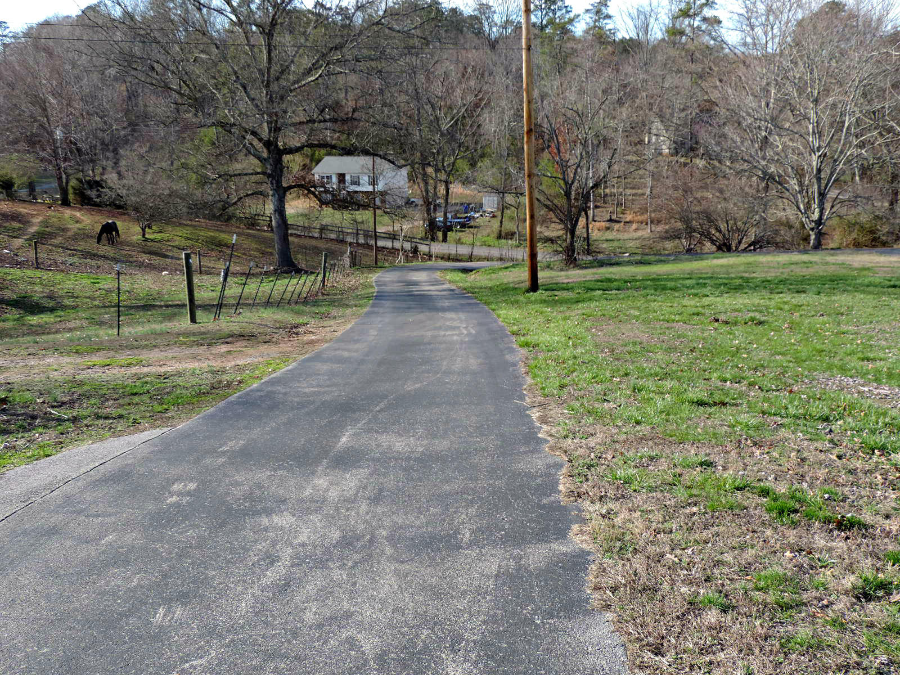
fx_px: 910
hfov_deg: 52.6
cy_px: 338
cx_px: 450
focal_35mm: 35
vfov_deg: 40.7
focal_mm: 6.2
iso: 80
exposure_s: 1/320
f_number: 3.3
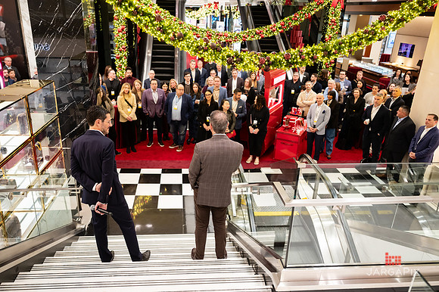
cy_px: 136
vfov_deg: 47.9
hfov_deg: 67.4
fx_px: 329
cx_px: 205
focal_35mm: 27
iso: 1250
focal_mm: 24
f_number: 3.2
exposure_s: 1/160
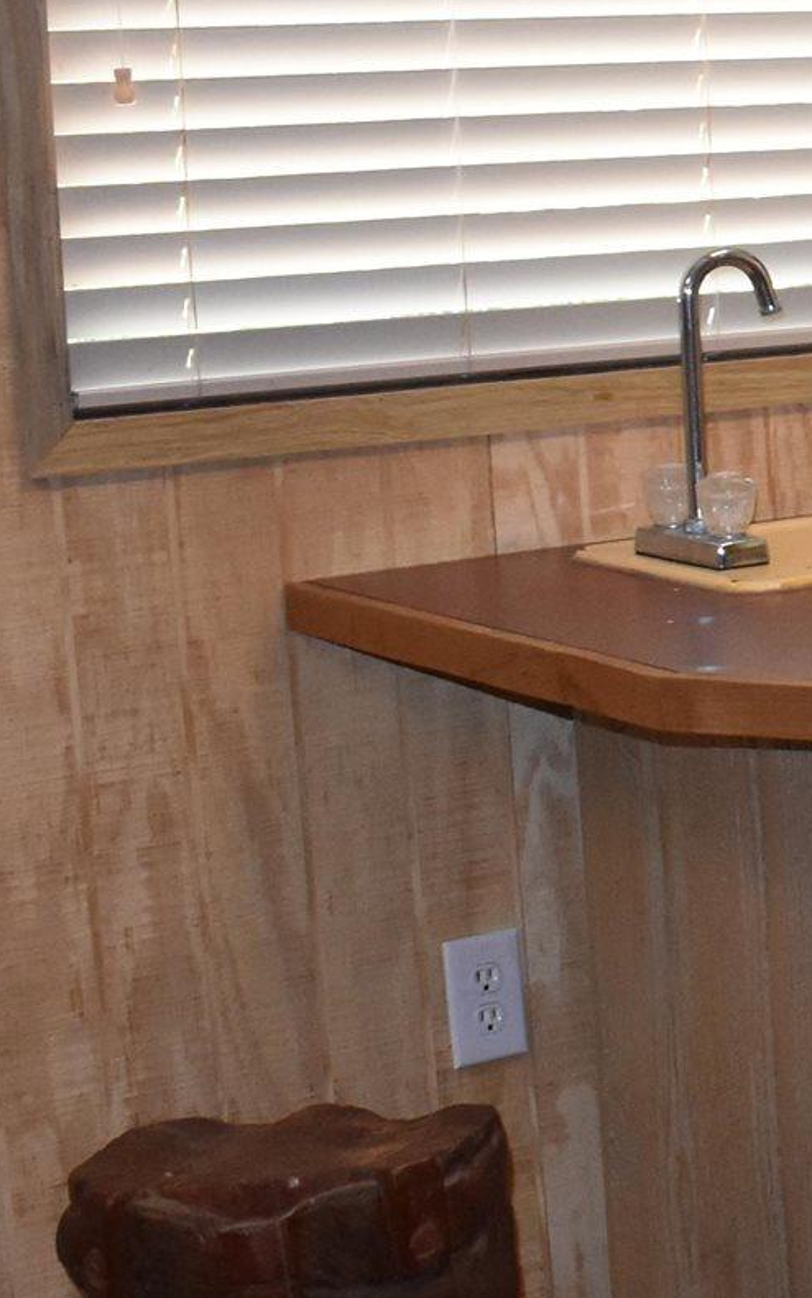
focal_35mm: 107
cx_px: 1792
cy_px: 532
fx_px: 3787
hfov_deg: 10.8
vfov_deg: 19.4
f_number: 3.5
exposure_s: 1/100
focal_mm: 18
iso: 1600
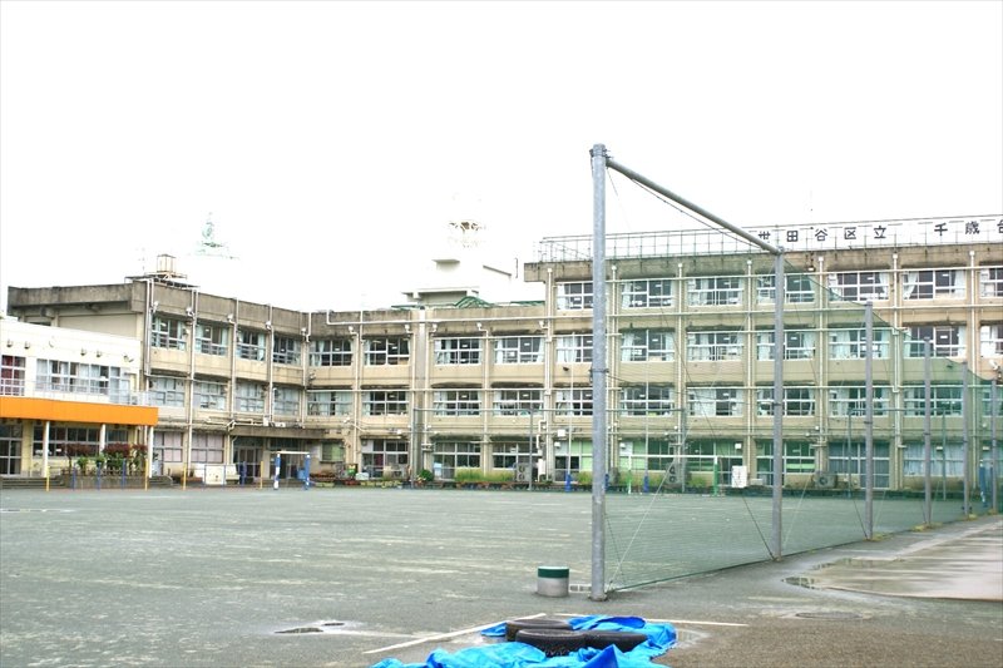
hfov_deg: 37.9
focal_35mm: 52
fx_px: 1462
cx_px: 502
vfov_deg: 25.7
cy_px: 334
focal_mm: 35
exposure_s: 1/125
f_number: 8
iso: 100
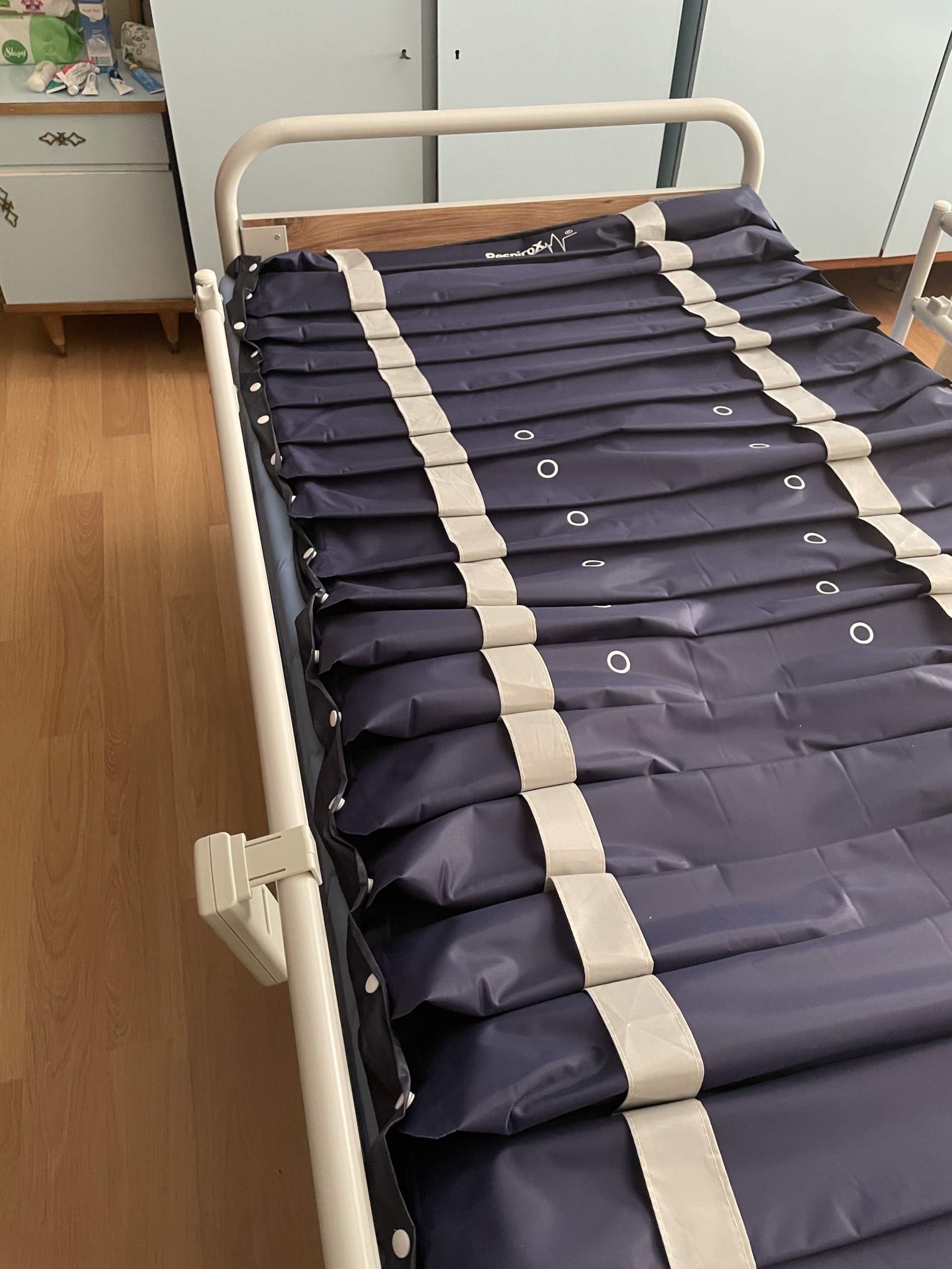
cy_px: 634
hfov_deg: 53.1
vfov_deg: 67.3
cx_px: 476
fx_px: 953
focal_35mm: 26
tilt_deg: -45.8
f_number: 1.6
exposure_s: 1/40
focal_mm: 4.2
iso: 500
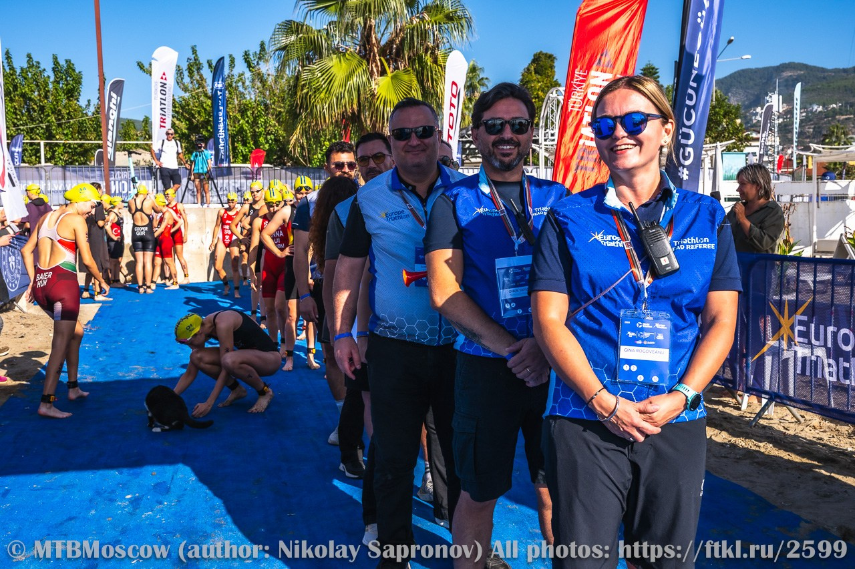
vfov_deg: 37.8
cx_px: 428
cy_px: 284
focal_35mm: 35
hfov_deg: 54.4
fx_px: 831
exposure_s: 1/800
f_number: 8
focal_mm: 35
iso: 200
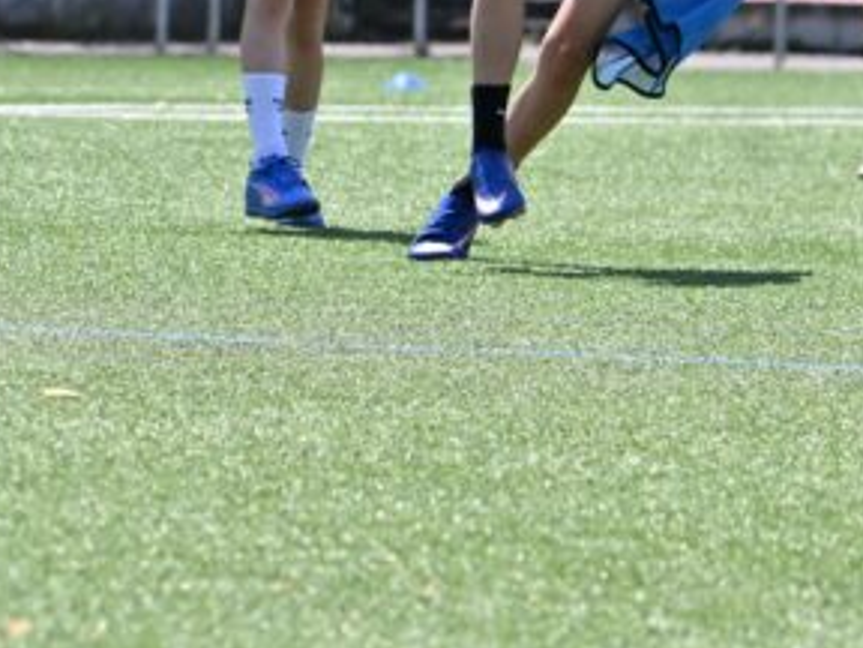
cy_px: 2
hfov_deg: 4.8
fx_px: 10222
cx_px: 249
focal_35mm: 410
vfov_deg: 3.6
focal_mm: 120
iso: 200
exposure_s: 1/1600
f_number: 4.8
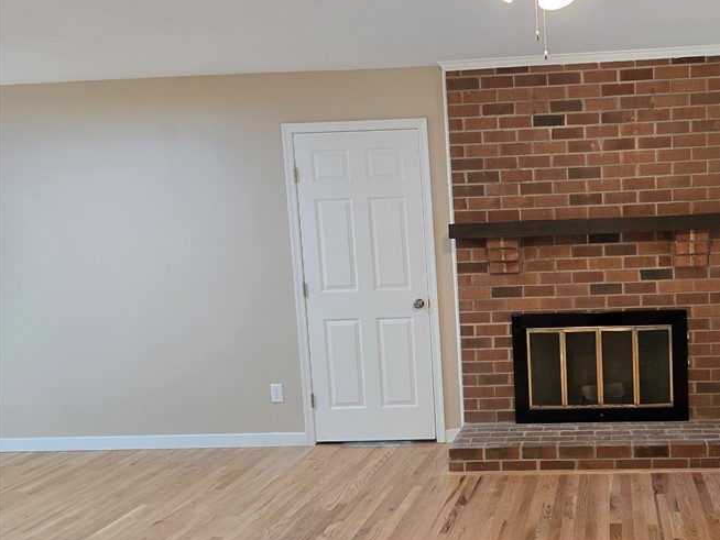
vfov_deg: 39.6
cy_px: 308
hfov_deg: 48.8
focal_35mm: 36
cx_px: 560
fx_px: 749
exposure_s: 1/120
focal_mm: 6.3
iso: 250
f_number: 1.7
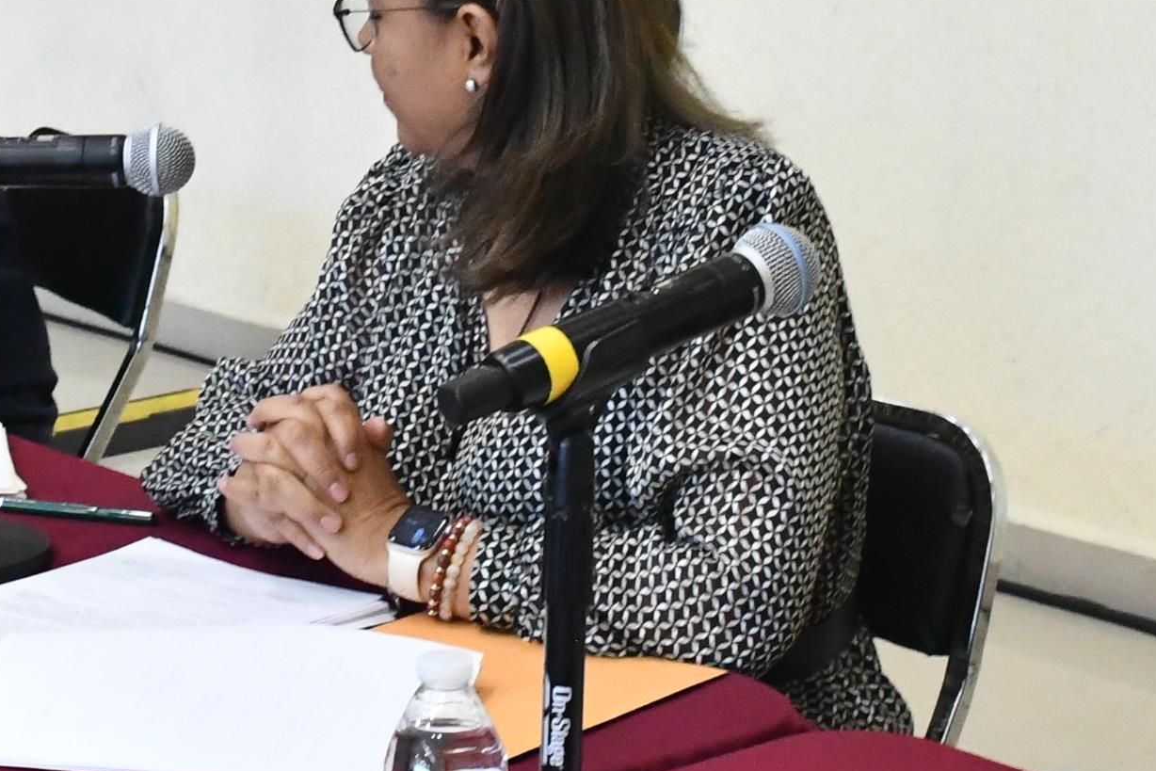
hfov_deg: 20.0
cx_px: 528
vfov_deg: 13.4
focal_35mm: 102
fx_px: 3275
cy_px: 144
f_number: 7.1
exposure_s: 1/60
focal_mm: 20
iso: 4000
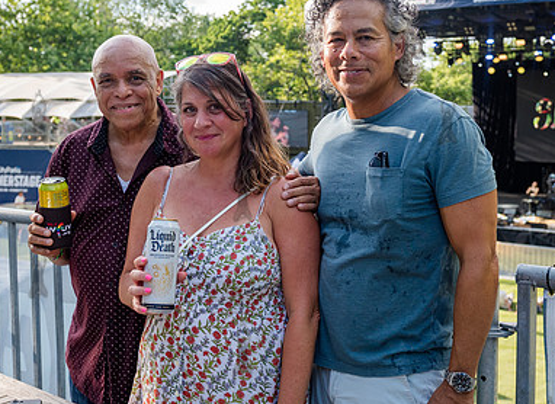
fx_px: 857
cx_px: 315
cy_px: 172
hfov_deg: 35.8
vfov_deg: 26.5
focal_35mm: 54
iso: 400
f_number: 4
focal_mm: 31
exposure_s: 1/640
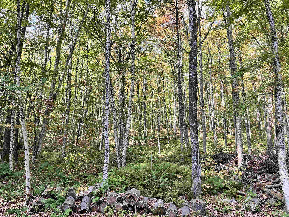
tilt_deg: +13.7
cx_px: 144
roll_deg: -2.1
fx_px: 217
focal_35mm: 26
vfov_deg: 53.1
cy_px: 108
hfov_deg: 67.3
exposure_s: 1/271
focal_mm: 5.1
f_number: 1.6
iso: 40
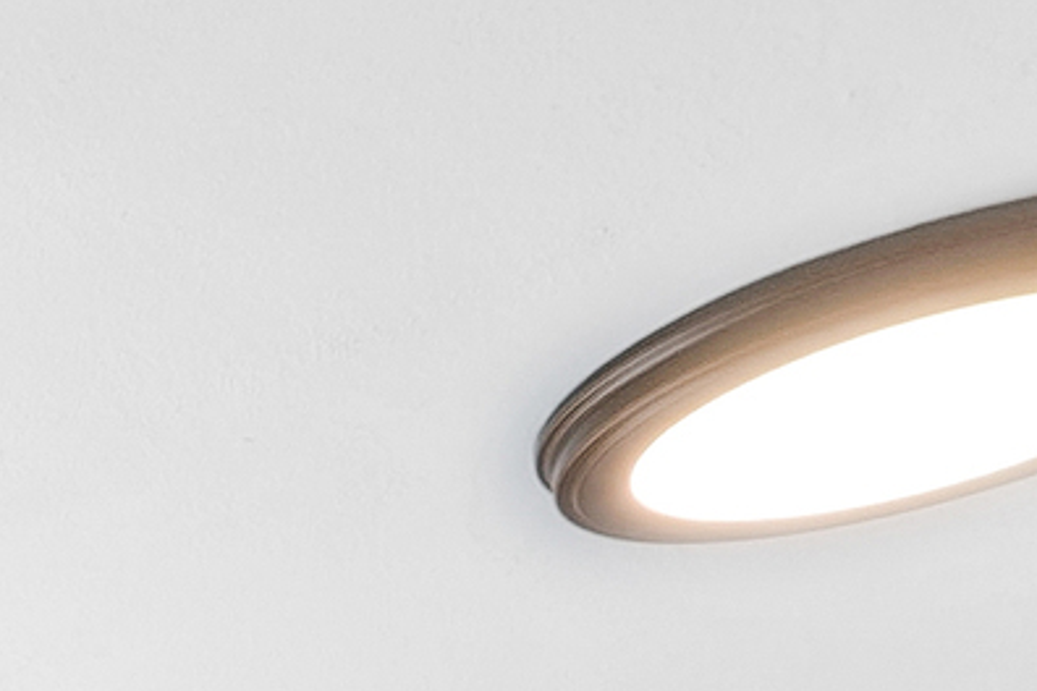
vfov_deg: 8.4
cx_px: -2721
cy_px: 2390
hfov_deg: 9.2
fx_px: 3572
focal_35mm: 124
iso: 400
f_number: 8
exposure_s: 1/50
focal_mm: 16
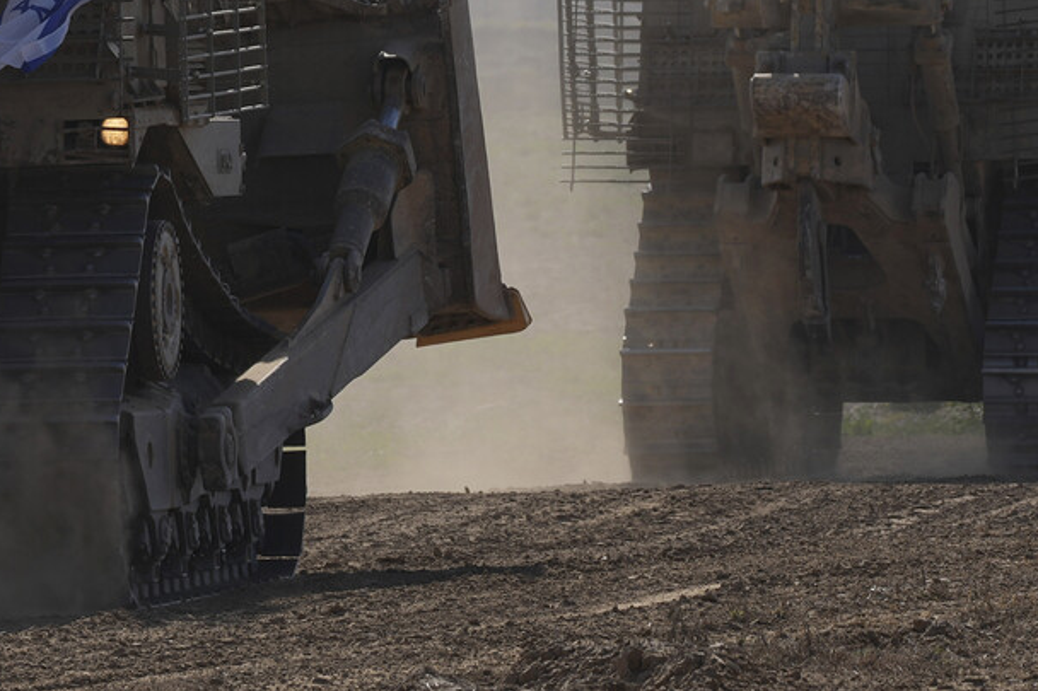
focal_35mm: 666
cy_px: 102
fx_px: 19197
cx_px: 316
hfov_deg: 3.1
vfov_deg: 2.1
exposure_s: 1/320
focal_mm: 253
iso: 100
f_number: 13
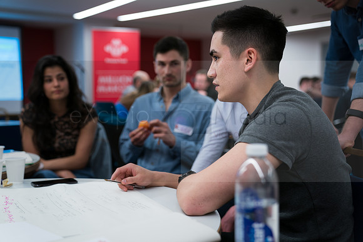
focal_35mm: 48
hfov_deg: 41.1
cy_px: 121
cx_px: 182
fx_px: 484
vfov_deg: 28.1
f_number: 2.8
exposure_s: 1/60
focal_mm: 48
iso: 500
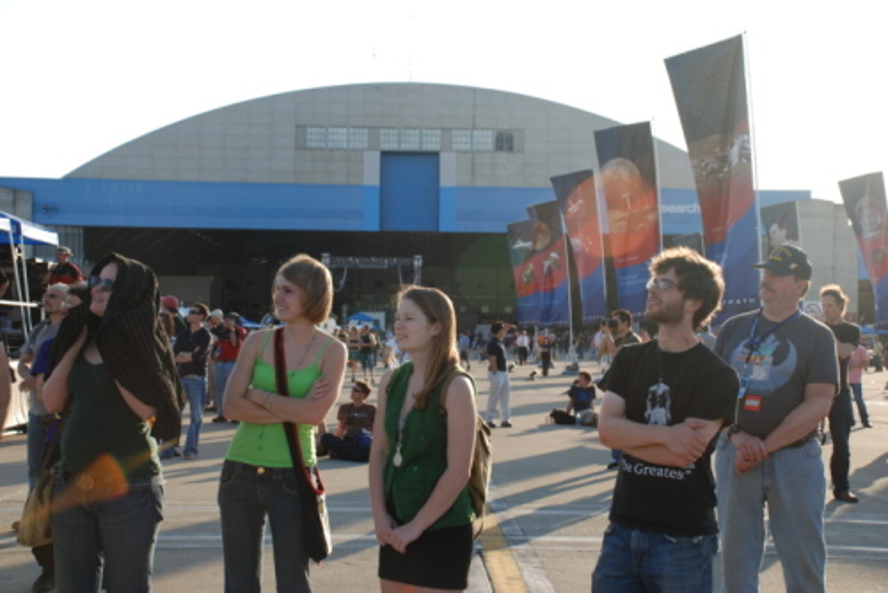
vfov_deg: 23.8
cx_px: 444
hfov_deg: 35.0
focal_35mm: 57
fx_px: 1407
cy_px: 296
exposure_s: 1/125
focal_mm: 38
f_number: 5.6
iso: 100
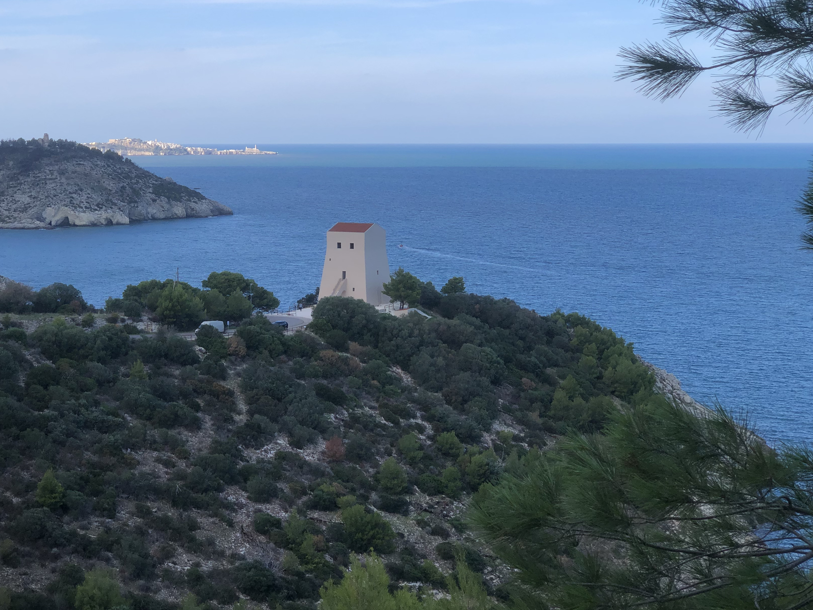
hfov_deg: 29.7
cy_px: 269
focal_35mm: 65
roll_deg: +1.1
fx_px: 1527
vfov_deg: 22.6
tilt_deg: -4.8
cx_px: 326
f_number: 2.4
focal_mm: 6
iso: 16
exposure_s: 1/600
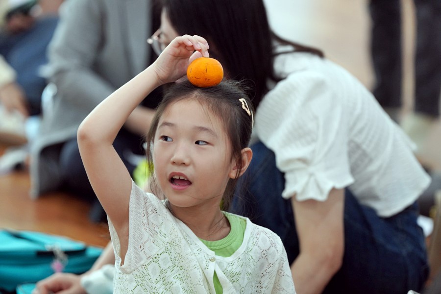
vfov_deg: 6.9
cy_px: 147
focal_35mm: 200
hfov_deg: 10.3
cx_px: 220
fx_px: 2450
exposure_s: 1/250
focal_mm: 200
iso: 2000
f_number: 4
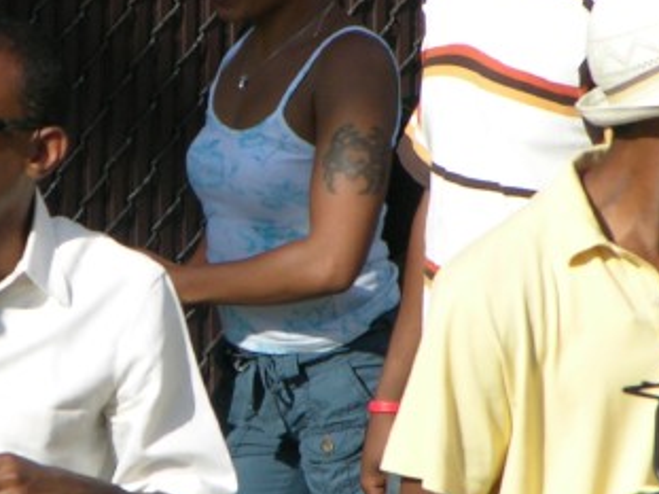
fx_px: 17527
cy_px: 246
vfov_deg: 1.6
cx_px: 112
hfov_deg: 2.2
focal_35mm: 921
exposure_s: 1/226
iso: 50
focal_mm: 71.2
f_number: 5.9
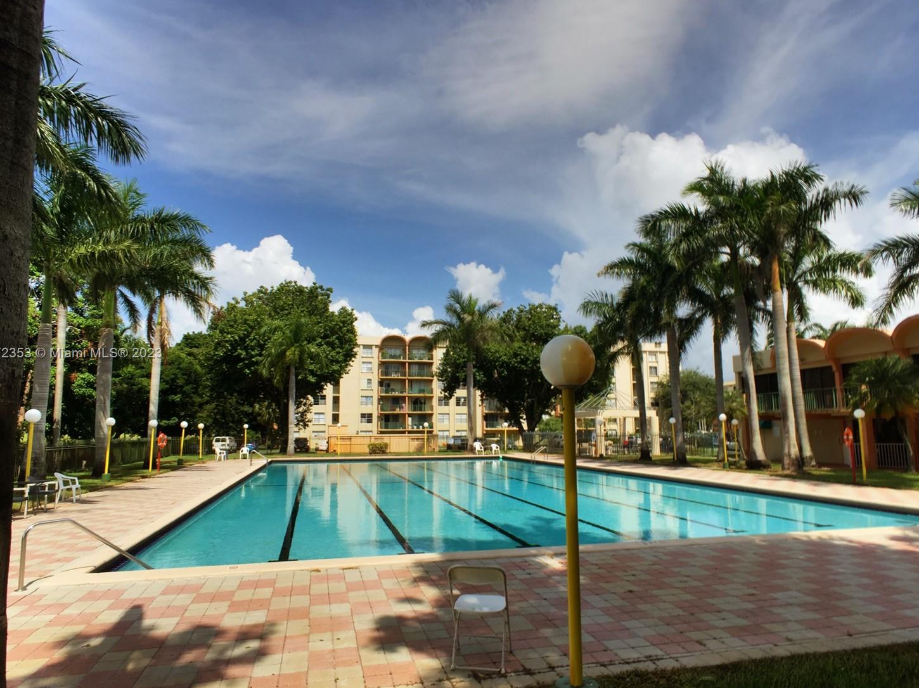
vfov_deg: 44.1
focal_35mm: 32
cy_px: 354
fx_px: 849
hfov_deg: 56.8
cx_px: 466
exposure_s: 1/9901
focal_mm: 4.15
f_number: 2.2
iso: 32
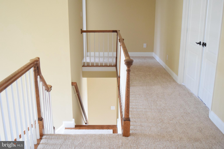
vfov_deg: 35.5
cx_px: 112
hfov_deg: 51.3
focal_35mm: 38
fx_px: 233
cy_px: 74
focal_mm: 25
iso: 2800
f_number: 4
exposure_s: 1/60
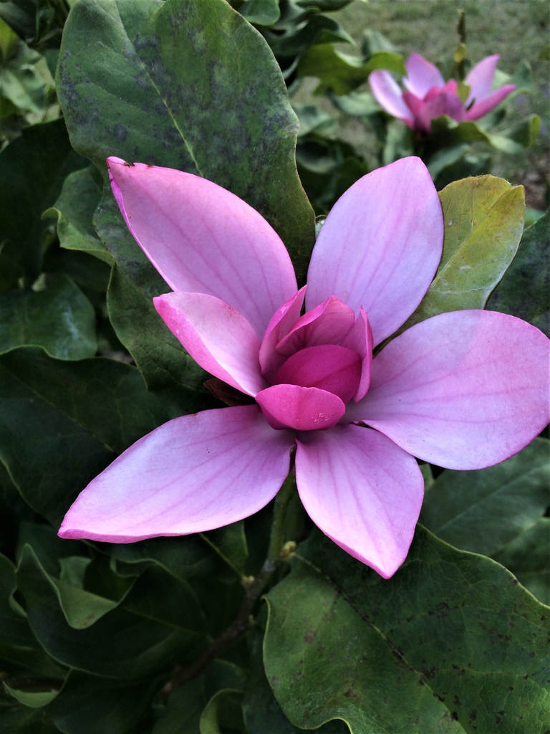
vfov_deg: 61.7
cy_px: 367
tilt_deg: -59.6
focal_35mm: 29
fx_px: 614
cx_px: 275
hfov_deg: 48.2
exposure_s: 1/60
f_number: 2.2
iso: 40
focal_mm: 4.15
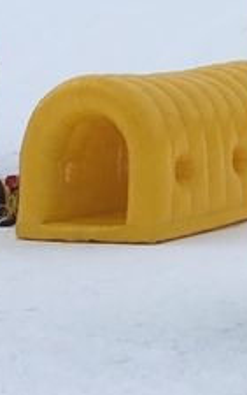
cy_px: -40
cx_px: 365
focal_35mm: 119
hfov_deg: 10.7
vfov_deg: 17.0
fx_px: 1279
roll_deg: +1.7
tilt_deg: +4.0
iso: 25
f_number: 2.4
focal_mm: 3.3
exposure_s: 1/708
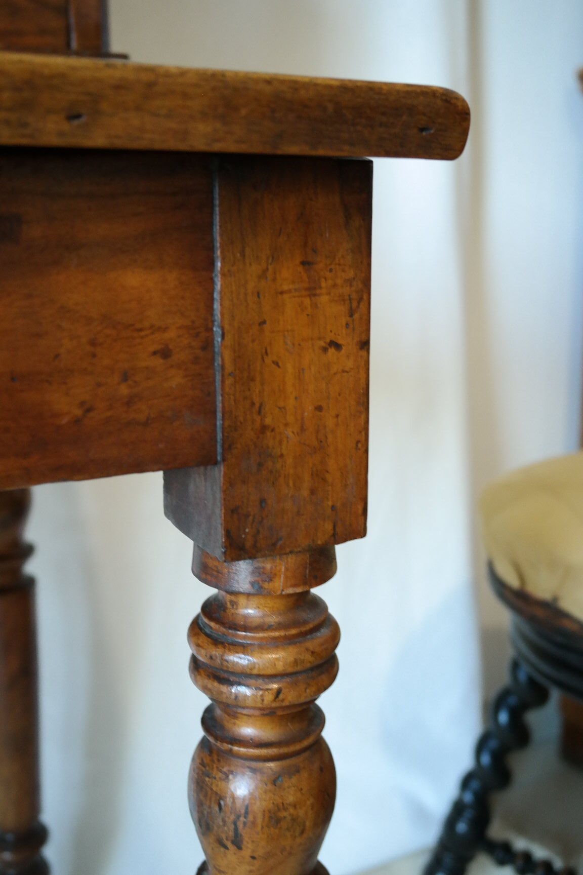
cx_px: 292
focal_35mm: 43
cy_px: 438
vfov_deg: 45.4
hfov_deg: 31.2
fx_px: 1044
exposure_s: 1/30
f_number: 5.6
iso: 1600
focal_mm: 28
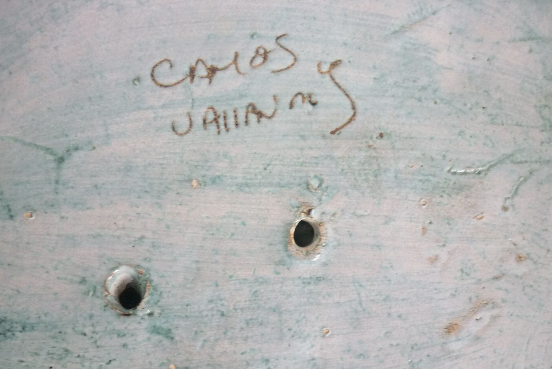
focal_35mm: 35
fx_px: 537
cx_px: 273
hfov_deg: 54.4
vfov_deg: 37.8
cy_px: 202
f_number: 2.8
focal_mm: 5.5
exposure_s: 1/30
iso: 200
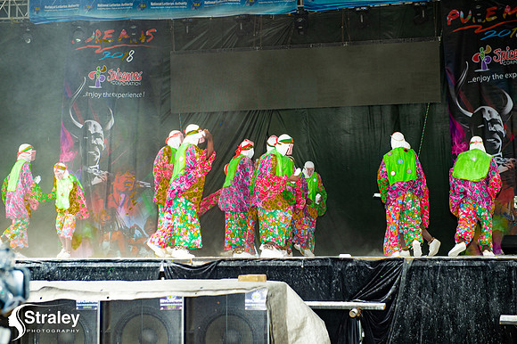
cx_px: 258
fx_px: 1005
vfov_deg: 19.4
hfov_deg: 28.9
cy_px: 172
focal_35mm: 70
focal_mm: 70
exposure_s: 1/250
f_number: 5
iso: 125
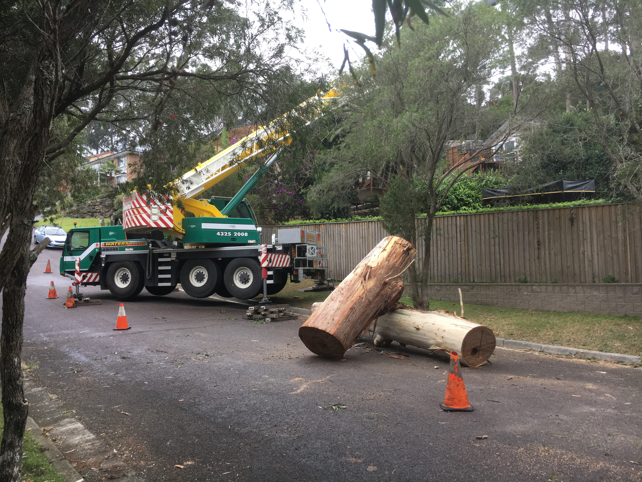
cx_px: 321
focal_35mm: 29
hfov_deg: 61.7
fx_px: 538
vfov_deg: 48.2
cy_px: 241
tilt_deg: +2.9
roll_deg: +1.5
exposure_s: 1/100
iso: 40
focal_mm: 4.15
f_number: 2.2
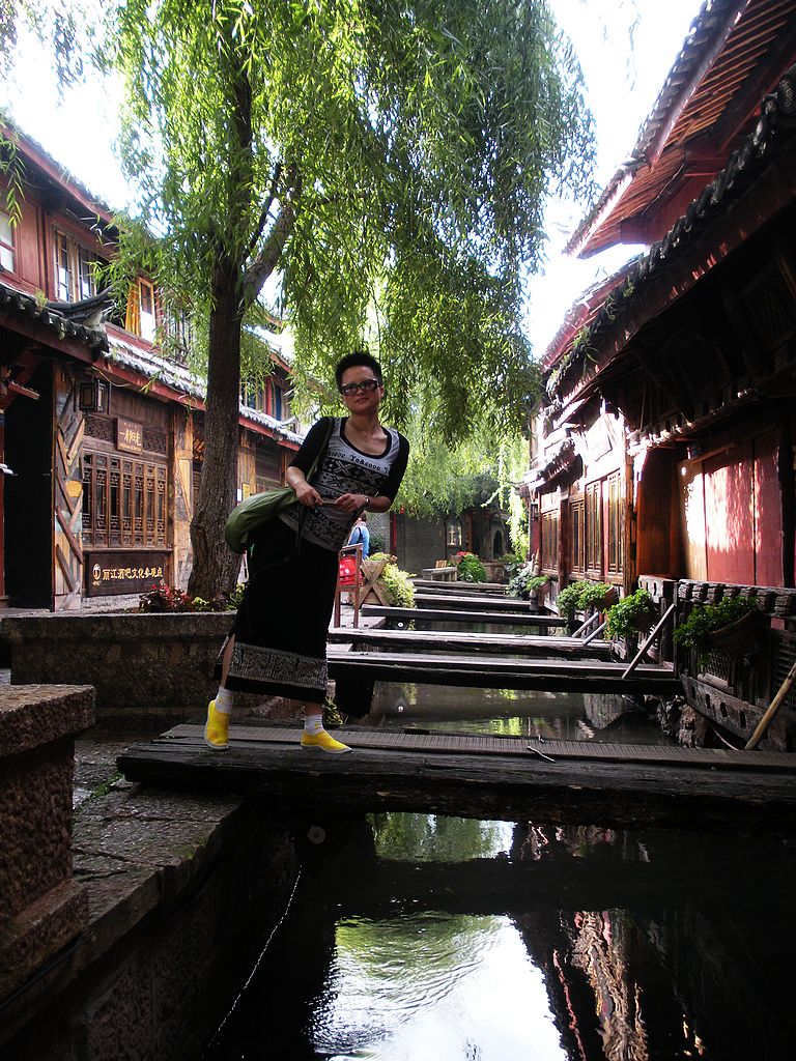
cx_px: 398
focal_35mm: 36
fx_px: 1104
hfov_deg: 39.7
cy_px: 530
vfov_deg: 51.4
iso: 95
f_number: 3.5
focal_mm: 6.3
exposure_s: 1/59.8
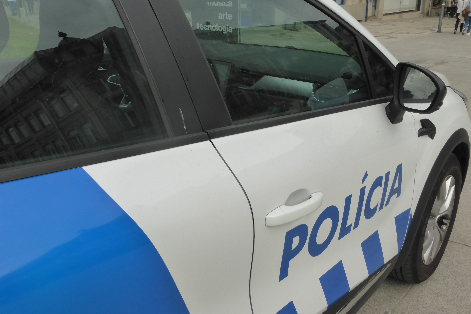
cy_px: 151
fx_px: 432
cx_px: 238
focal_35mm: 33
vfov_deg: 40.0
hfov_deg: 57.2
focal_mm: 5.4
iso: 160
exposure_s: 1/1300
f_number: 3.6
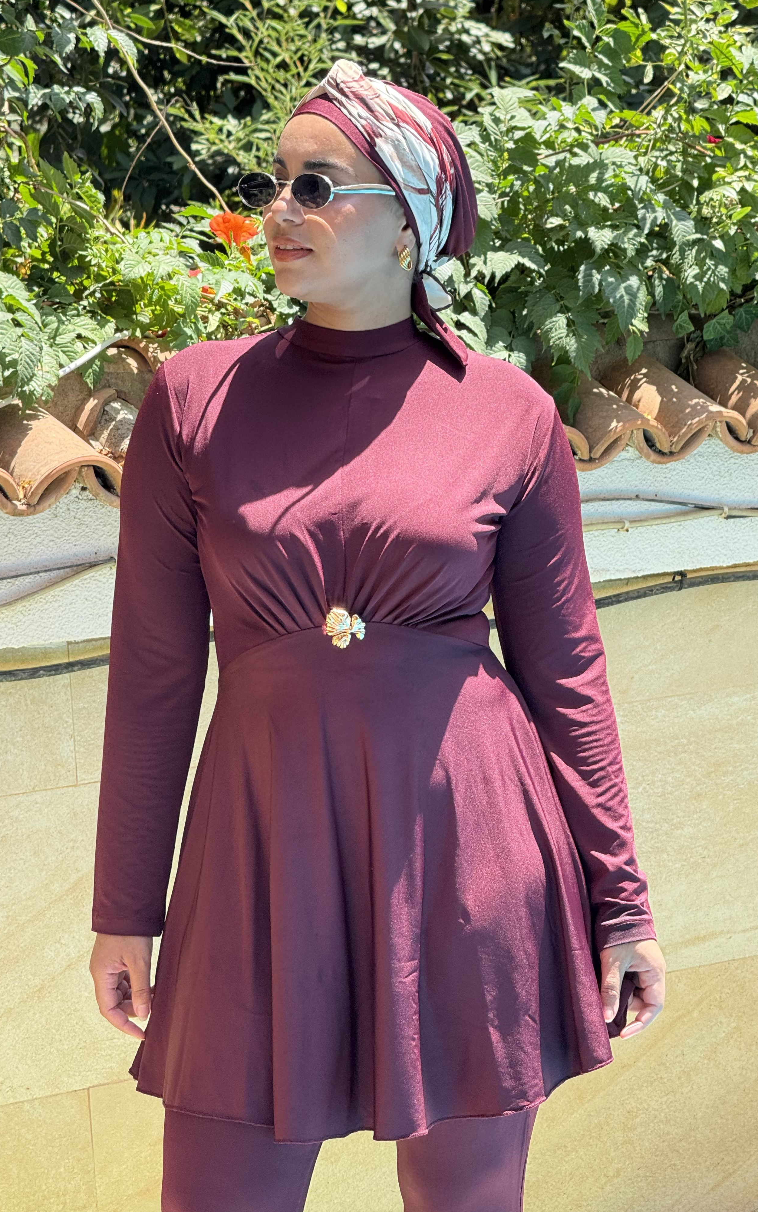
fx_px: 4230
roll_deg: +2.8
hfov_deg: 10.2
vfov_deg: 16.3
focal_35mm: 128
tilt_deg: -5.5
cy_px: 606
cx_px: 401
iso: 50
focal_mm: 15.66
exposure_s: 1/225
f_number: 2.8
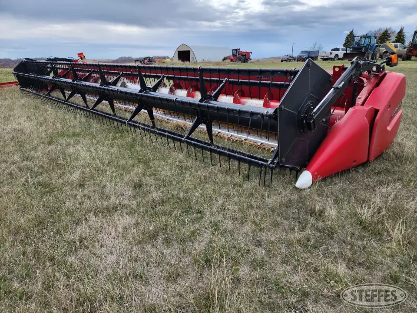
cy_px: 156
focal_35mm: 23
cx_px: 208
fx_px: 277
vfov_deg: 58.9
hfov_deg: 73.9
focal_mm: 6.4
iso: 12
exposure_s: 1/765
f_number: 1.8
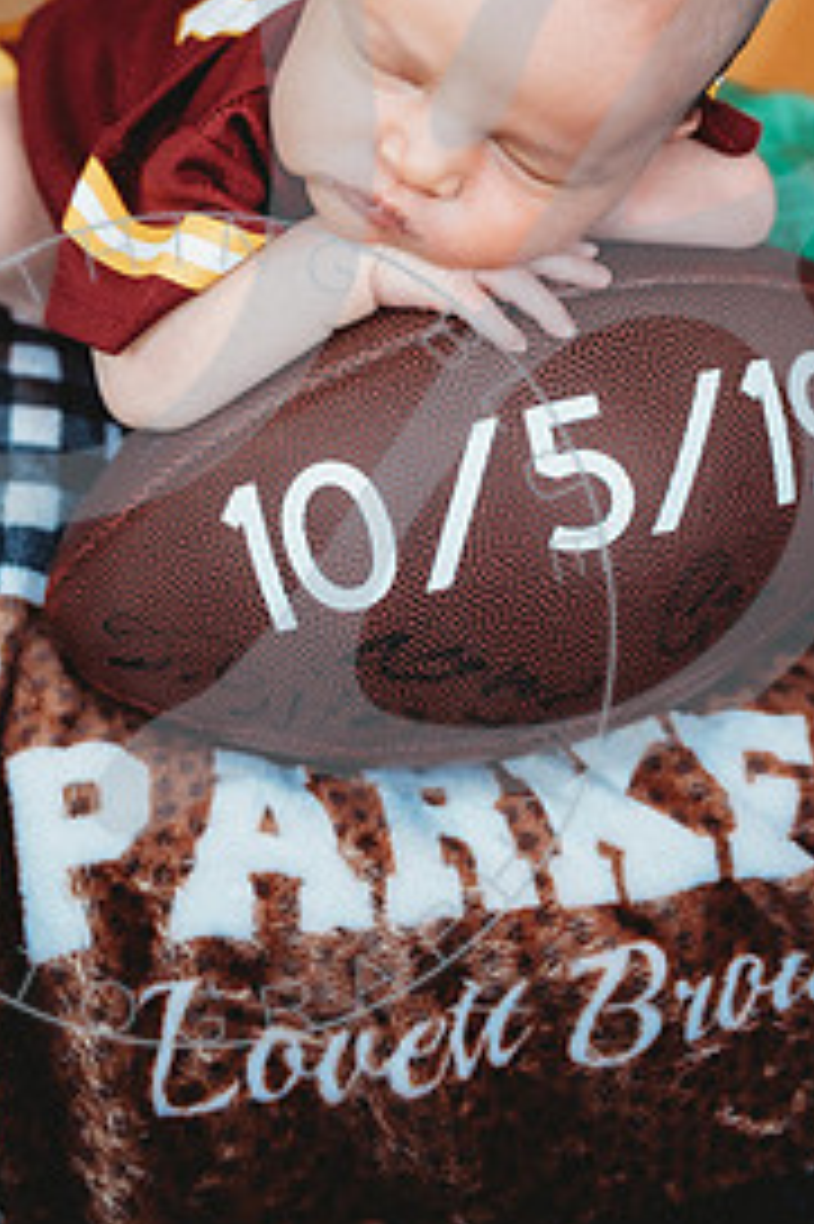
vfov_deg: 36.5
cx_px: 400
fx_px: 1800
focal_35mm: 53
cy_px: 288
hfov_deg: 25.5
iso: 1000
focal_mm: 32
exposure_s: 1/125
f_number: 2.8
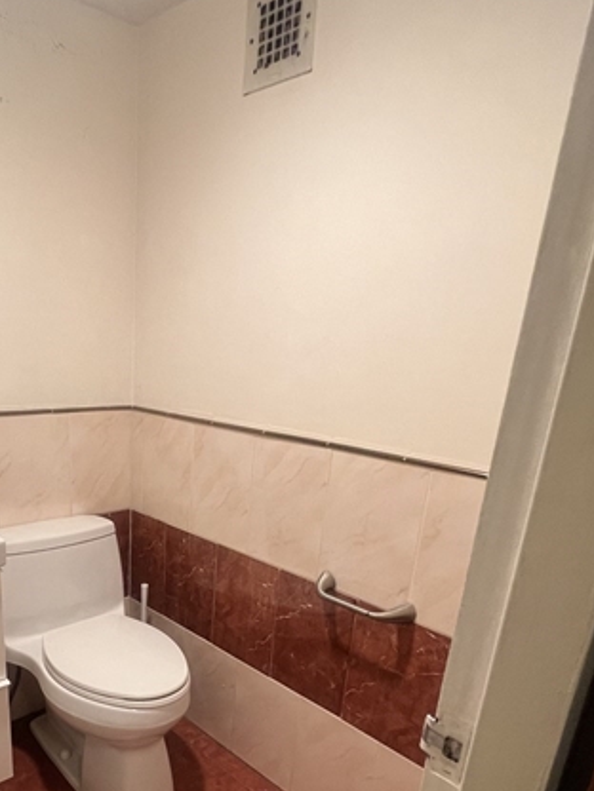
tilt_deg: -19.4
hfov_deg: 55.2
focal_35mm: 24
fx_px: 549
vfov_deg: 69.3
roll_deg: -2.4
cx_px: 183
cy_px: 534
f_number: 1.8
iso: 200
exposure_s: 1/120
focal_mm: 1.57
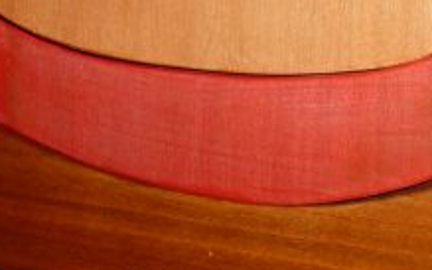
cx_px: 320
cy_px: -57
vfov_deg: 13.7
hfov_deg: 22.1
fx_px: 1095
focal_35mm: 93
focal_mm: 4.3
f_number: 3.3
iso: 400
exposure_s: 1/30
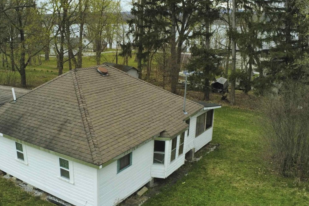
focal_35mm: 32
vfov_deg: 41.1
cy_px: 97
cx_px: 129
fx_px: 275
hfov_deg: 58.4
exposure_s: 1/480
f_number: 2.4
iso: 133
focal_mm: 4
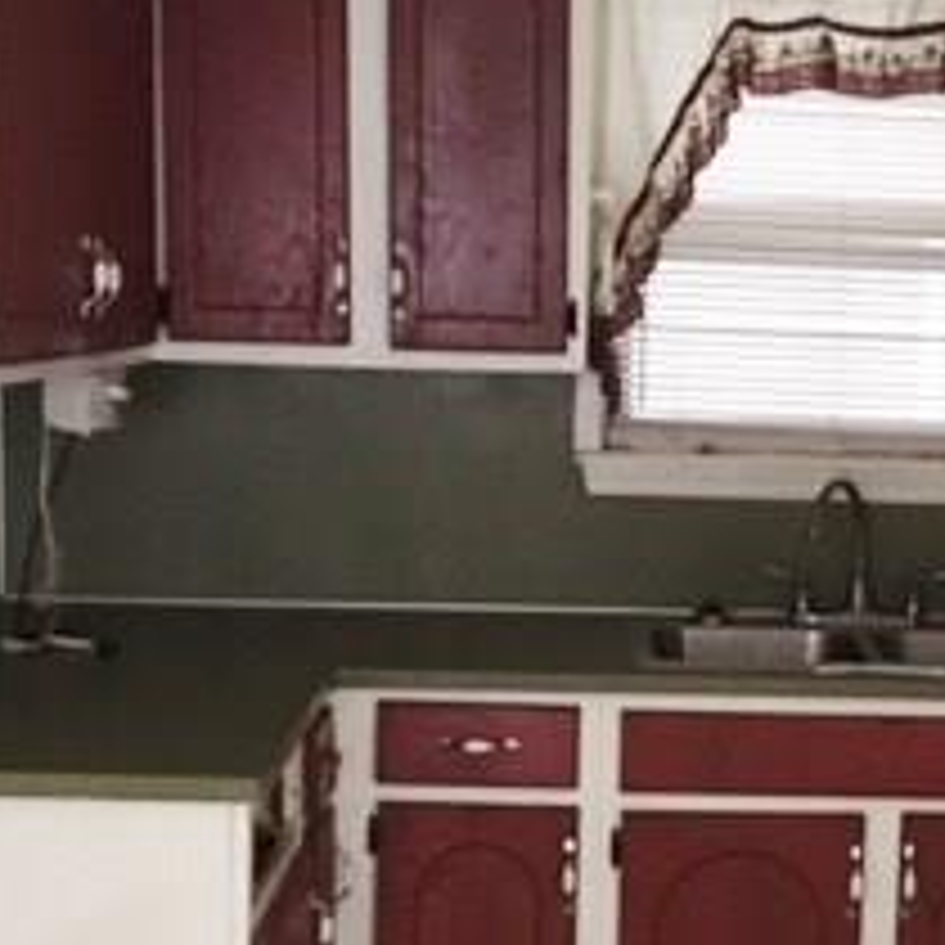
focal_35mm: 78
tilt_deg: -8.7
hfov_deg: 21.5
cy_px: 630
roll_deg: -3.6
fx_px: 2409
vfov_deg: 22.1
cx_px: 918
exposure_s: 1/15
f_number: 2.2
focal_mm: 4.15
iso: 500
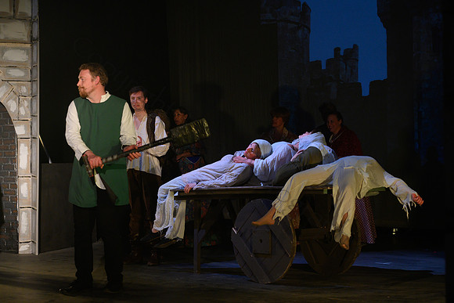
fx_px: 1019
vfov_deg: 16.9
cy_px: 161
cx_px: 213
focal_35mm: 81
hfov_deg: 25.1
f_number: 3.5
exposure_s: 1/160
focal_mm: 70
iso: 1250
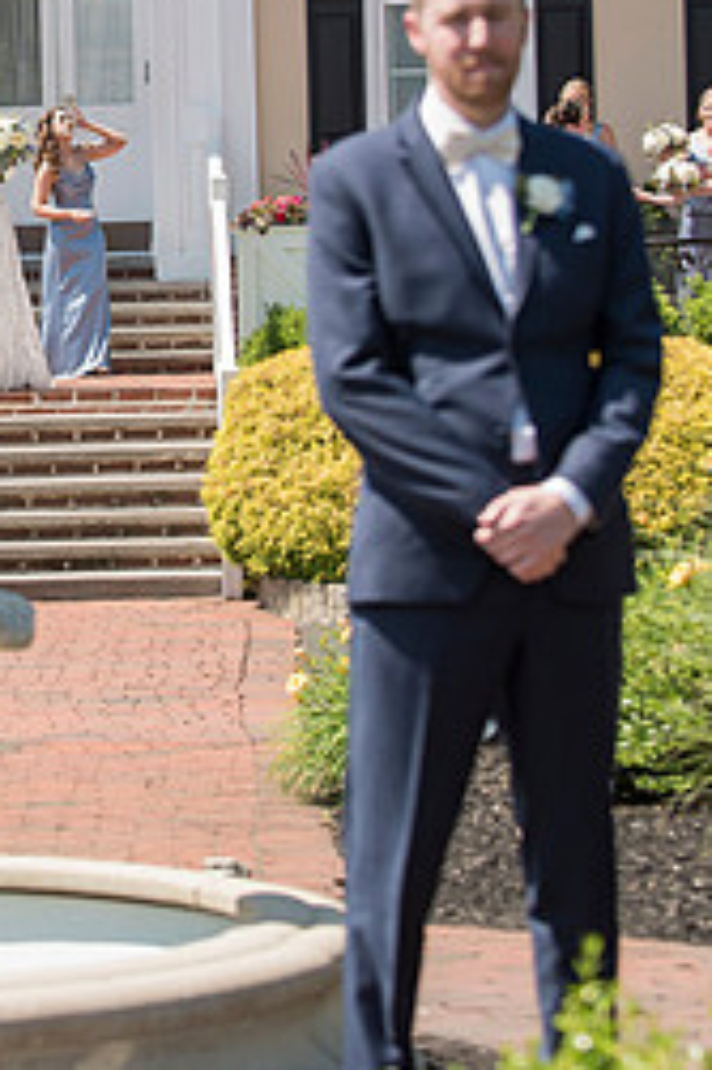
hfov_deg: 8.3
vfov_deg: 12.4
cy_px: 241
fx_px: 4901
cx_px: -2
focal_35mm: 165
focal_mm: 70
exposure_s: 1/1250
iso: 200
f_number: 3.5
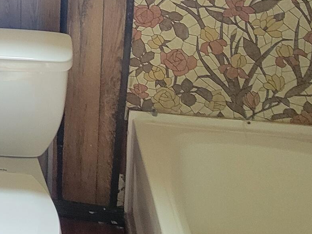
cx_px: -69
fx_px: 451
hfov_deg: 31.5
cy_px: -61
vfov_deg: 25.5
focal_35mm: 50
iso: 320
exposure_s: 1/60
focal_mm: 2.2
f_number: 2.2
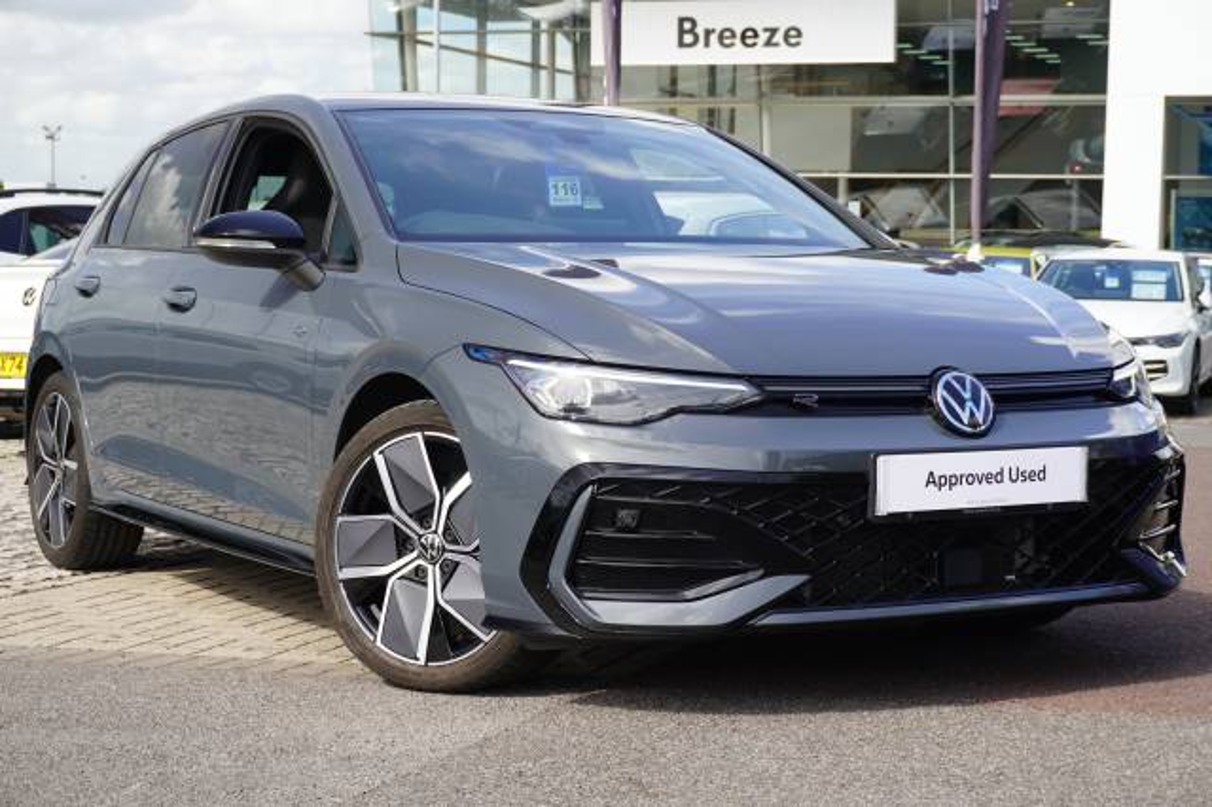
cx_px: 606
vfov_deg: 21.1
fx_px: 2170
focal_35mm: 64
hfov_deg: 31.2
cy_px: 404
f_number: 6.3
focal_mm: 43
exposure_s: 1/80
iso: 100
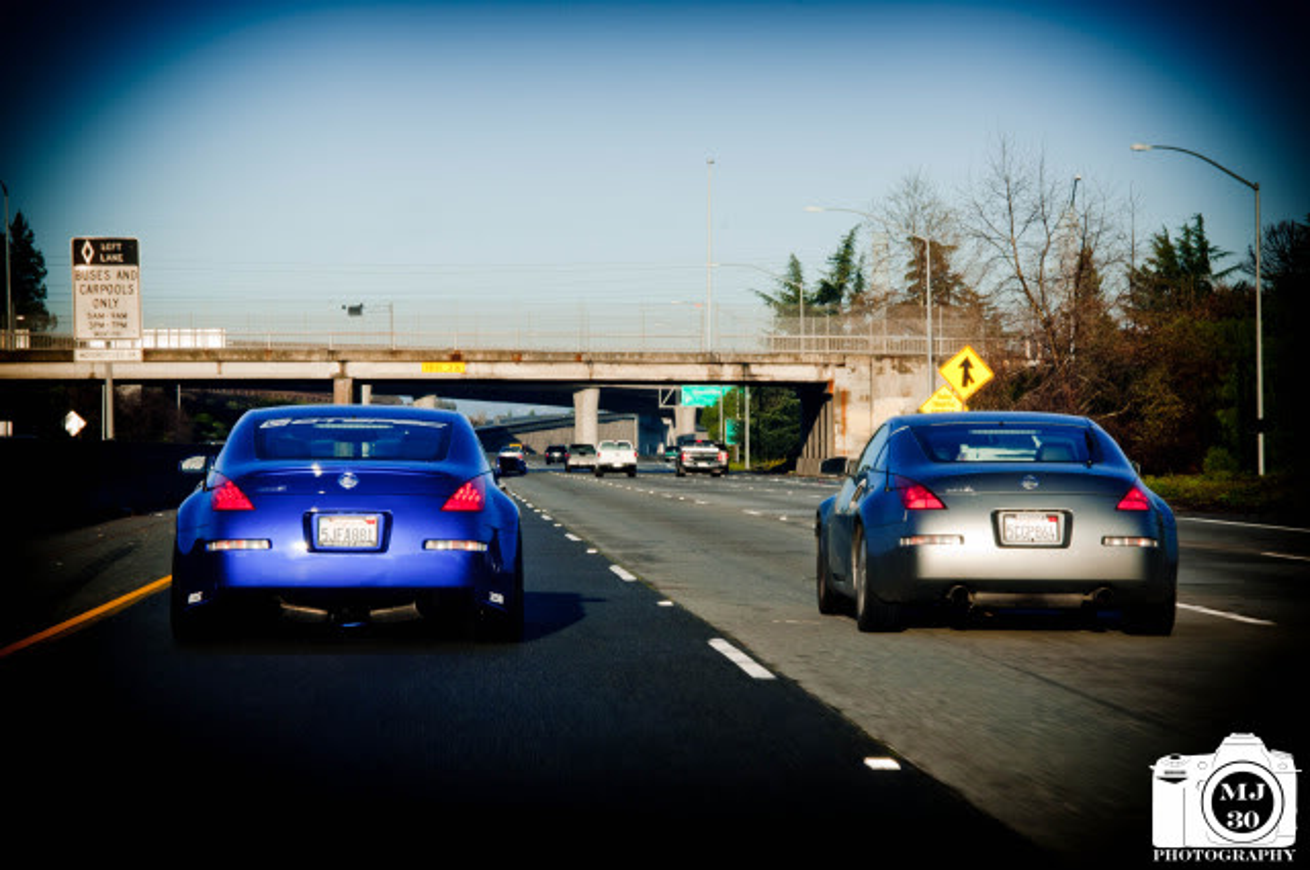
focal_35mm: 120
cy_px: 435
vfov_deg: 11.4
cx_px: 655
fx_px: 4361
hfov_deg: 17.1
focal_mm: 80
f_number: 20
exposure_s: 1/100
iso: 640
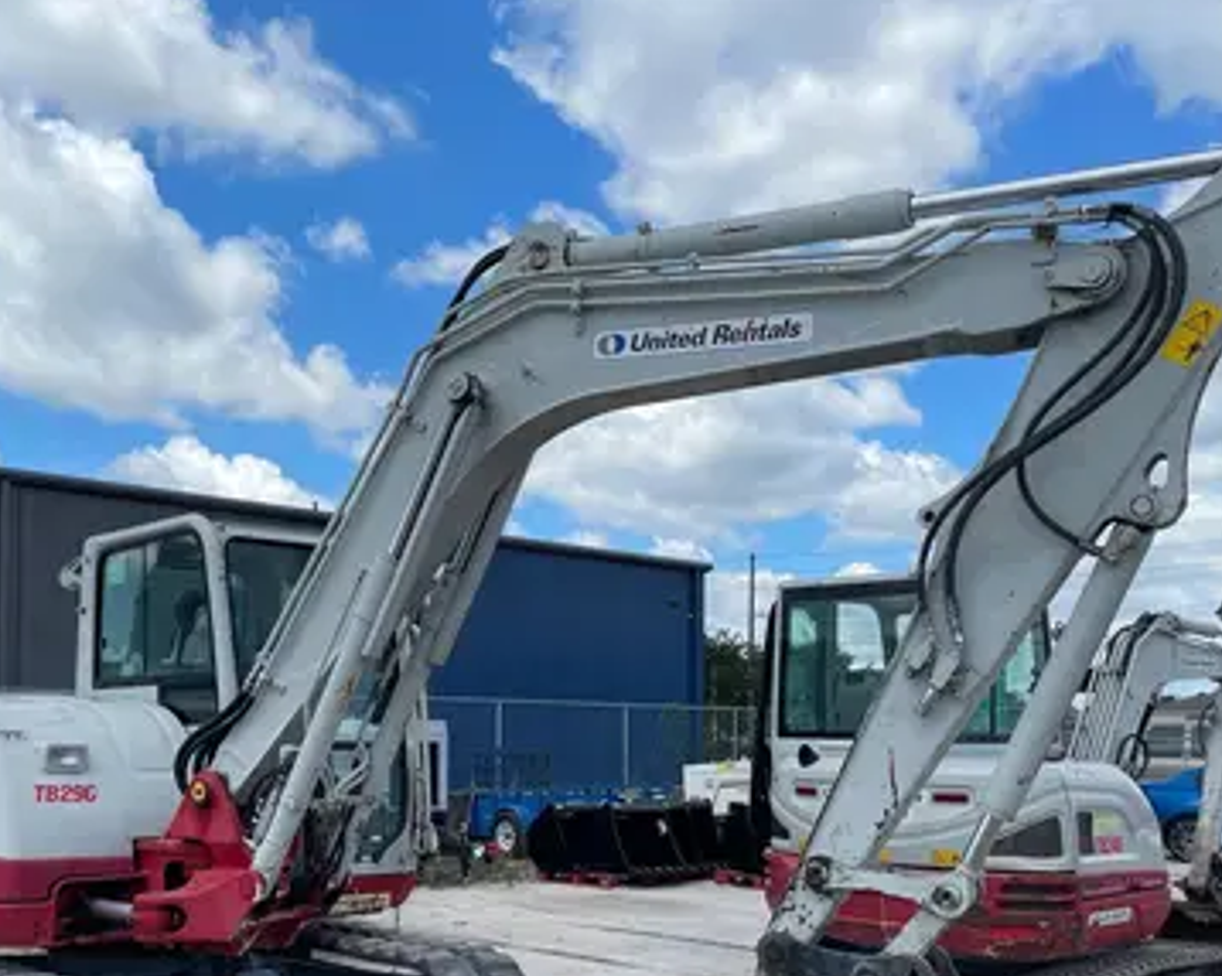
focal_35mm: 39
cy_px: 694
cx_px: 481
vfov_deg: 37.5
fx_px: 1410
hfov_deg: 46.6
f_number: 1.6
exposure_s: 1/4132
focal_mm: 4.2
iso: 50
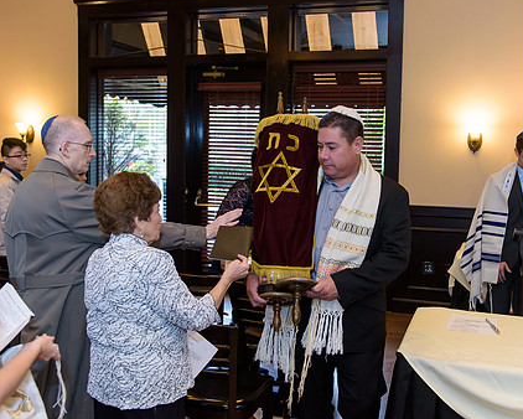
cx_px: 299
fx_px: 619
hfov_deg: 45.6
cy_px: 184
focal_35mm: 40
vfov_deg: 37.3
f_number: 3.2
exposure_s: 1/125
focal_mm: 31
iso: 1250
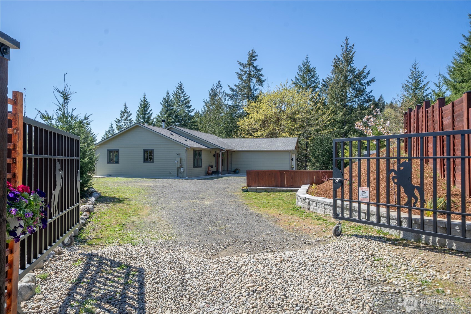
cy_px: 157
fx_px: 314
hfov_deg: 73.7
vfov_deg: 53.1
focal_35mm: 24
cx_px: 236
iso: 100
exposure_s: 1/160
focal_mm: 24
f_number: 7.1
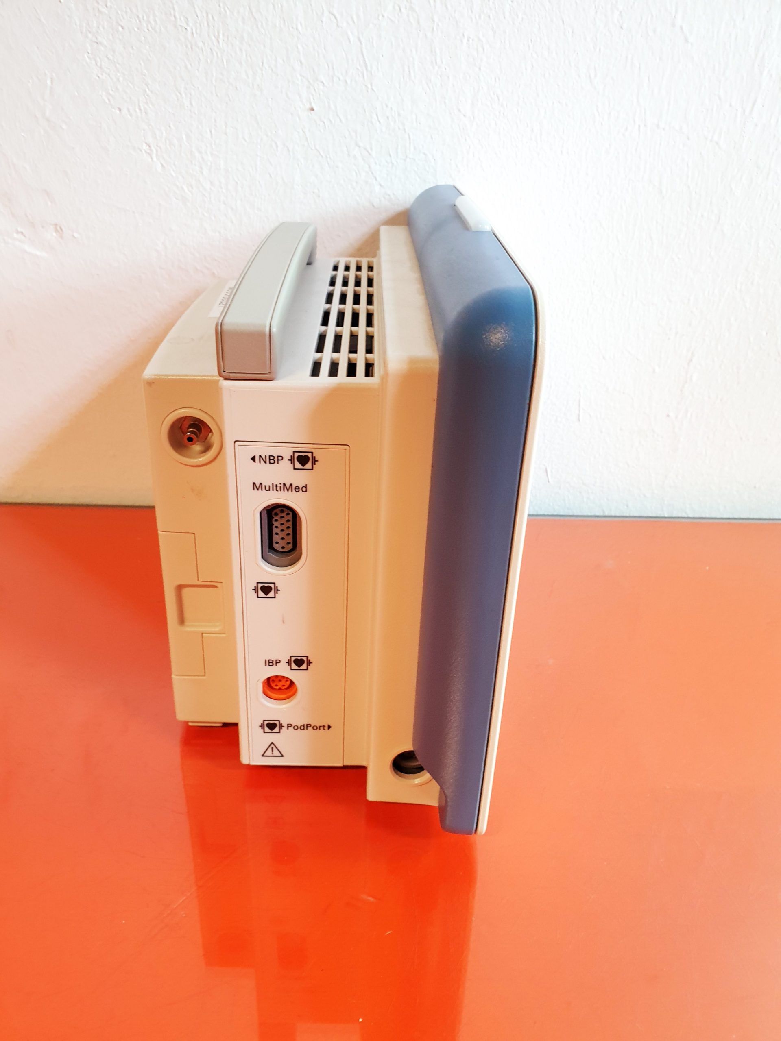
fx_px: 782
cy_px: 520
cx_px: 390
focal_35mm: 26
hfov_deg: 53.1
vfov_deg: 67.3
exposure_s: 1/50
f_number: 2.4
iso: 200
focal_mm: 4.3
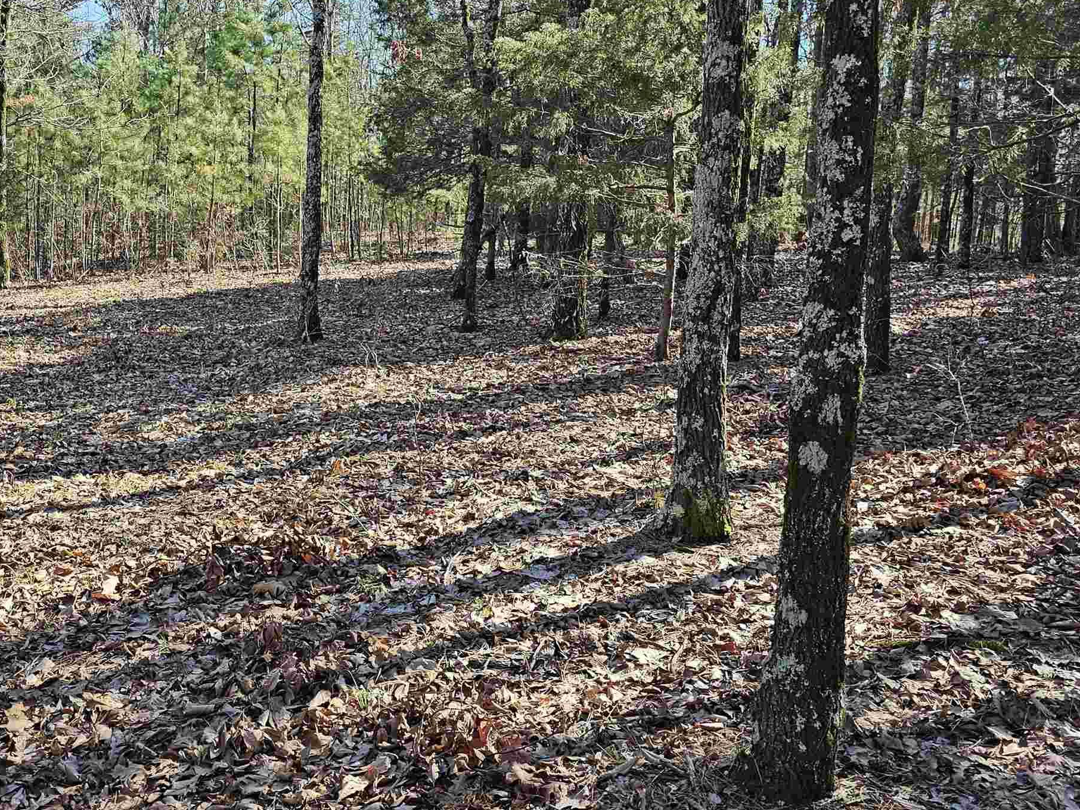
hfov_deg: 46.6
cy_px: 298
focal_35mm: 39
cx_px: 311
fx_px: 1217
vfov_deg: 36.6
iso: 16
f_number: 1.7
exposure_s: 1/180
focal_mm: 6.3
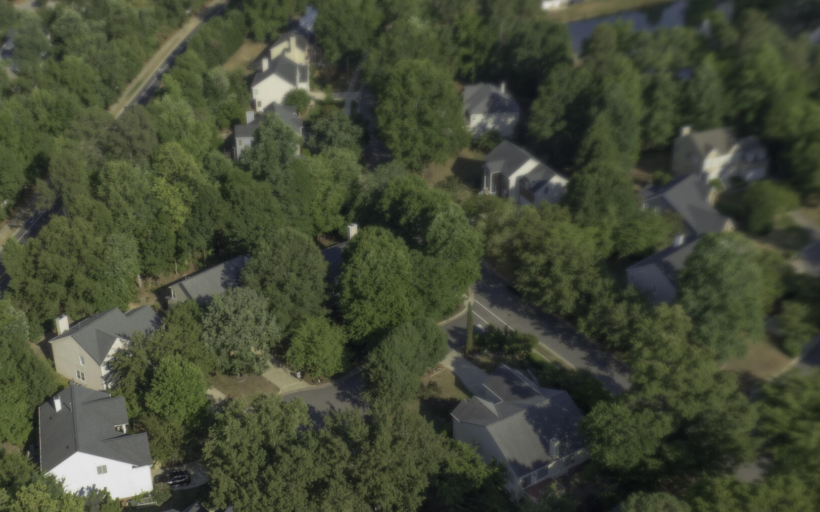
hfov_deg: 42.6
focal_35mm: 47
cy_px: 201
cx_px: 384
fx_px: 1050
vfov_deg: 27.3
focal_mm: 12.29
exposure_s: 1/1600
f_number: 2.8
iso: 100
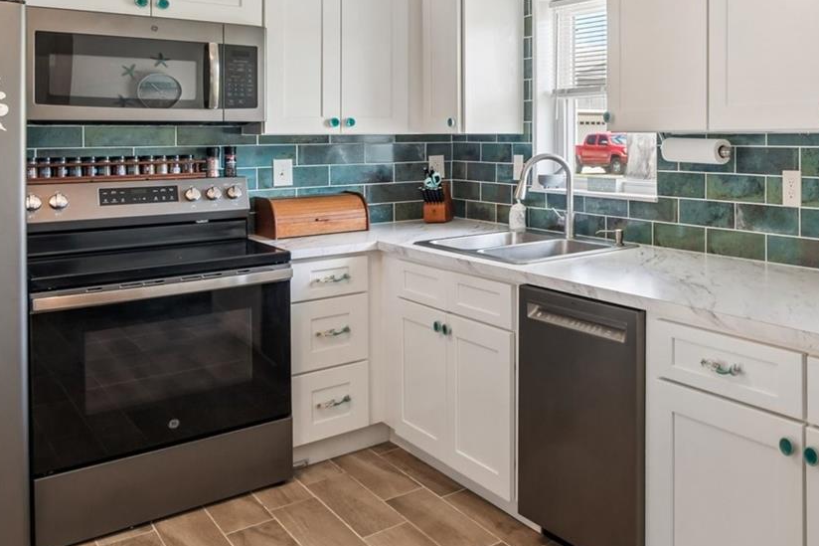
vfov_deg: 39.0
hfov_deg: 49.5
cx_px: 770
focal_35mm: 33
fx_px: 751
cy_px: 144
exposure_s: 1/25
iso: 400
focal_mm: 17
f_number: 8
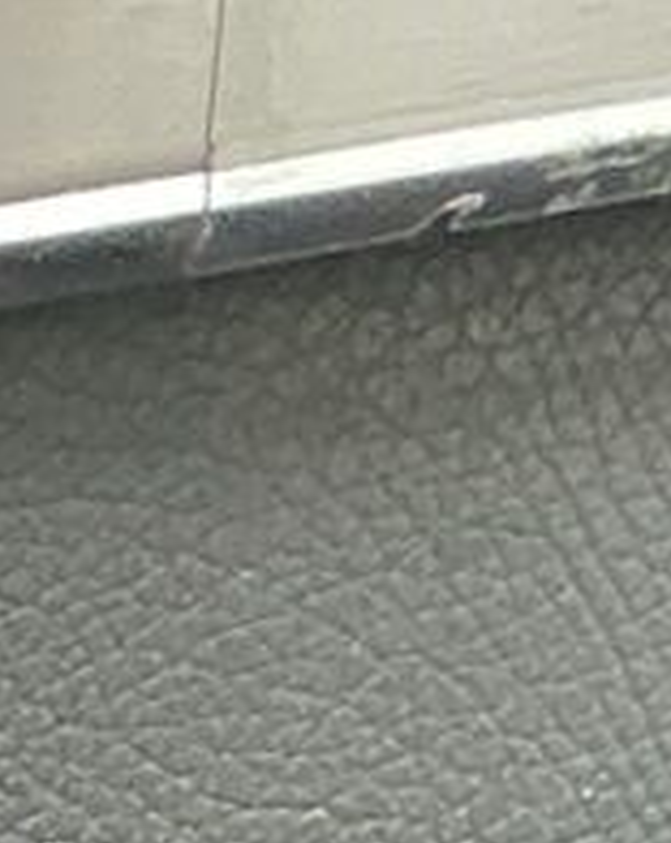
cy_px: 1570
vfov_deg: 7.6
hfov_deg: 5.3
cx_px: -2290
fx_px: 6151
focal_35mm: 247
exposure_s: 1/60
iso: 80
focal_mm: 3
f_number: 1.8
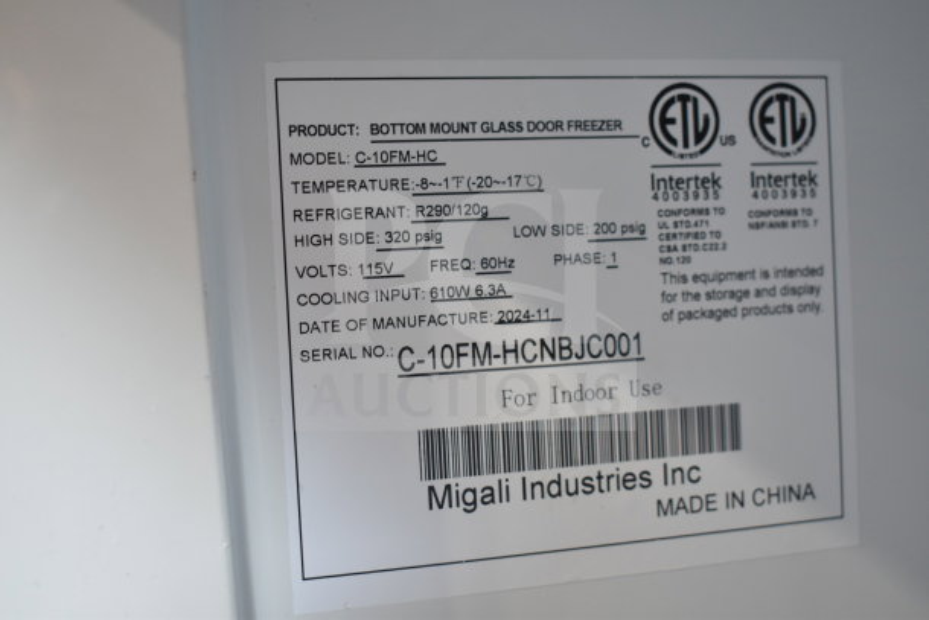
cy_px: 310
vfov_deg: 29.0
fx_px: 1200
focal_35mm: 46
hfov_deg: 42.3
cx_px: 464
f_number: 4.2
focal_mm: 31
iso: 800
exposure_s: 1/50
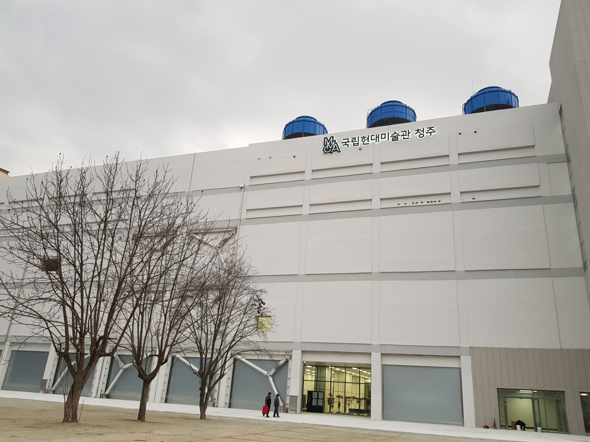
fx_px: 443
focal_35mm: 26
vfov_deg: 53.1
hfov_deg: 67.3
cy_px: 221
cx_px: 295
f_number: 1.7
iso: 50
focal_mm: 4.3
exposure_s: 1/60
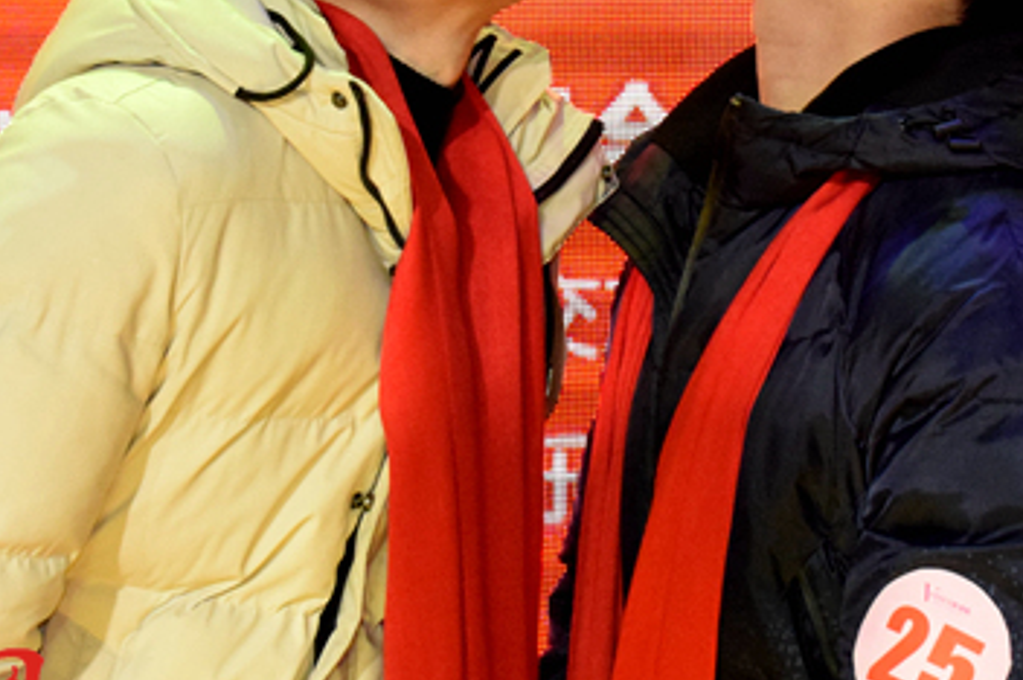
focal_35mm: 92
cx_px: 651
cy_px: 31
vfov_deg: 14.6
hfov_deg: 22.1
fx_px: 2616
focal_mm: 27
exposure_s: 1/200
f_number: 5.6
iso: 3200
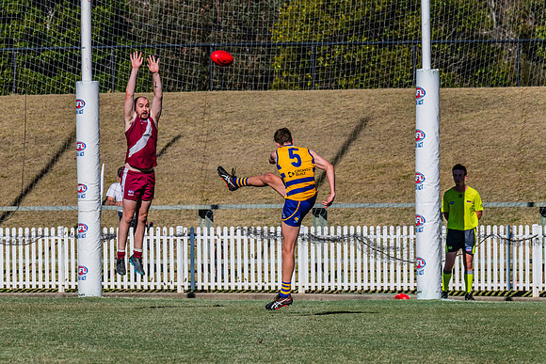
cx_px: 257
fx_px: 7287
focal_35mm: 480
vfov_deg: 2.9
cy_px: 202
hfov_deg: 4.3
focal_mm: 420
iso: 800
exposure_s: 1/1600
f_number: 14
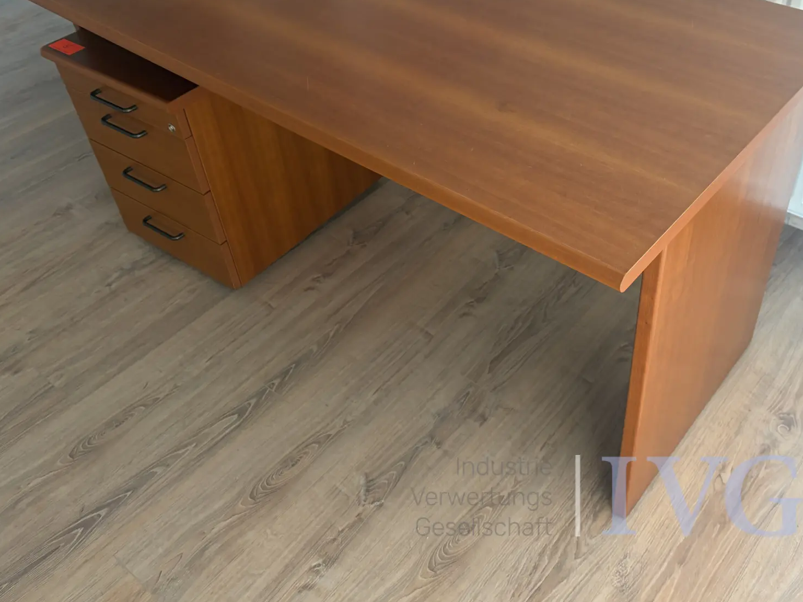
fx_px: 789
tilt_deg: -38.3
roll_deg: +3.4
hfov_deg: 53.5
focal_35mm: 34
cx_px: 488
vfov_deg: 41.5
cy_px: 221
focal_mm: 5.96
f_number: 1.6
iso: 125
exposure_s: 1/60
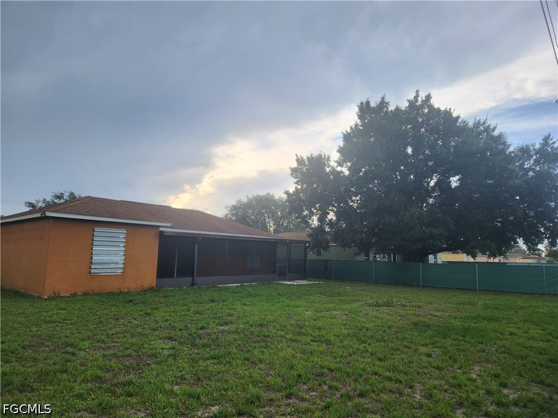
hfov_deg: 73.9
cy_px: 209
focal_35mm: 23
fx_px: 371
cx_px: 279
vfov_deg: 58.9
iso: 20
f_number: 1.8
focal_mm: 5.4
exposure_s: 1/315
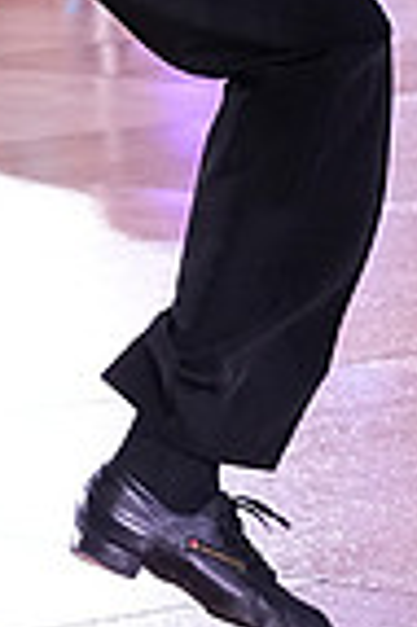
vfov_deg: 5.5
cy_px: -224
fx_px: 6444
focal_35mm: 370
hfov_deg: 3.7
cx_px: 573
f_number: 6.3
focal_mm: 61
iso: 3200
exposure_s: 1/320
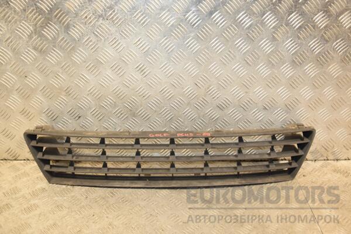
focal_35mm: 39
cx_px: 176
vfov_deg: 34.2
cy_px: 117
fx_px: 380
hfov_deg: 49.6
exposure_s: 1/125
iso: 800
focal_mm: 26
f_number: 5
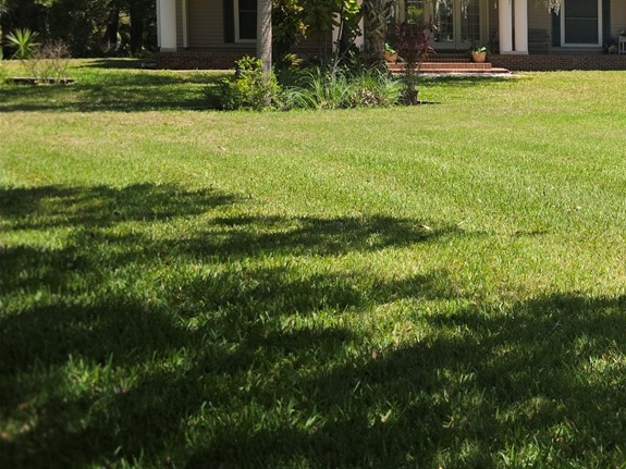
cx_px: 870
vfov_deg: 22.7
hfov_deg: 25.0
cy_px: 113
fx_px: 1157
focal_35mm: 64
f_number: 1.7
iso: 80
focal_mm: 6.3
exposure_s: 1/3628
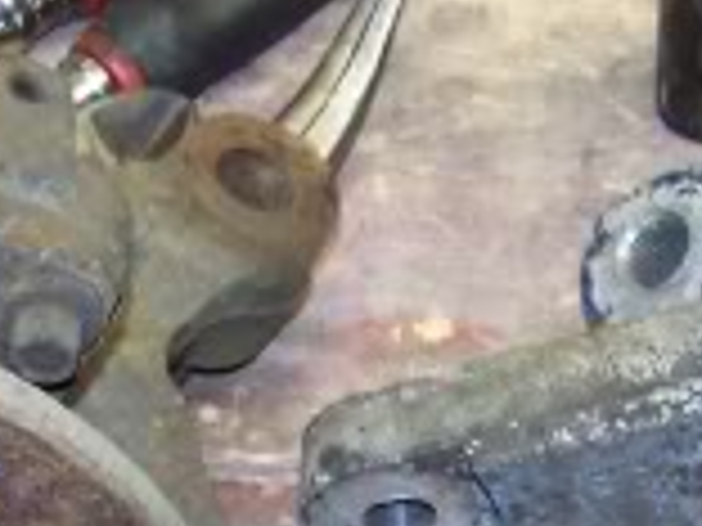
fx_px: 3752
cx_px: 436
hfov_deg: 10.7
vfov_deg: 8.0
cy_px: 517
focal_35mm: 185
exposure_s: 1/30
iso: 200
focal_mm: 5.85
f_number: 2.8
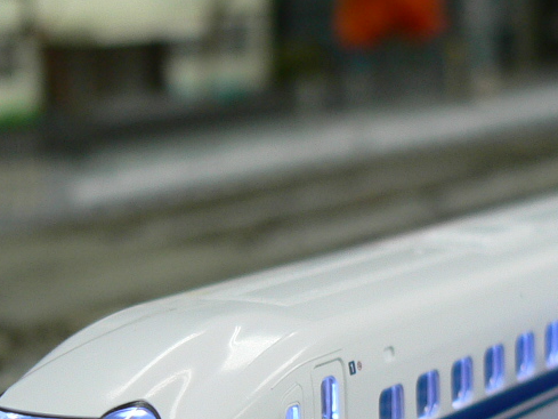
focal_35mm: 136
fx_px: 2193
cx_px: 312
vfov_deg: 10.7
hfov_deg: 14.5
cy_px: 509
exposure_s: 1/20
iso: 100
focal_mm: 8.7
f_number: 2.8
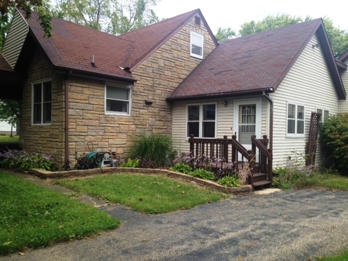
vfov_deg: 42.9
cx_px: 174
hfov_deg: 55.4
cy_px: 130
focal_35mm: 33
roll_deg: -0.4
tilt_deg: -1.0
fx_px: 332
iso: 50
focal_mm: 4.12
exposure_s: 1/502
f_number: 2.4
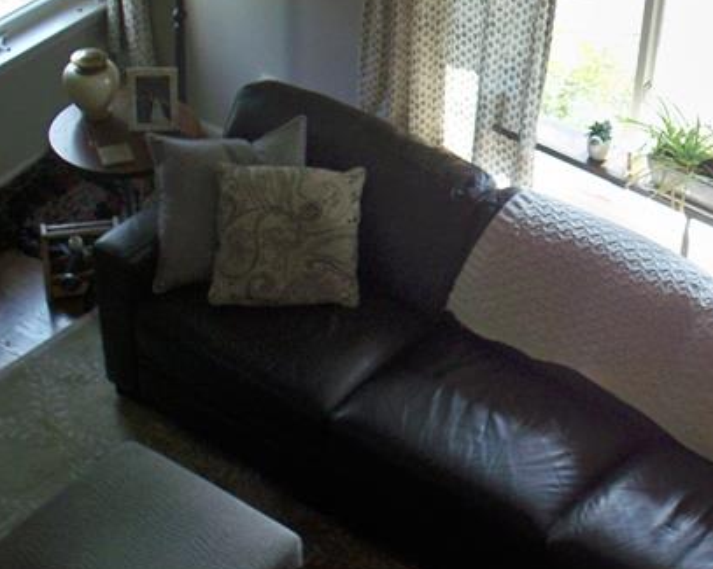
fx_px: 1813
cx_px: 657
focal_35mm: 86
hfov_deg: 21.7
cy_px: 173
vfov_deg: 17.8
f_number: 2.8
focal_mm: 7.54
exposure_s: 1/100
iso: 80
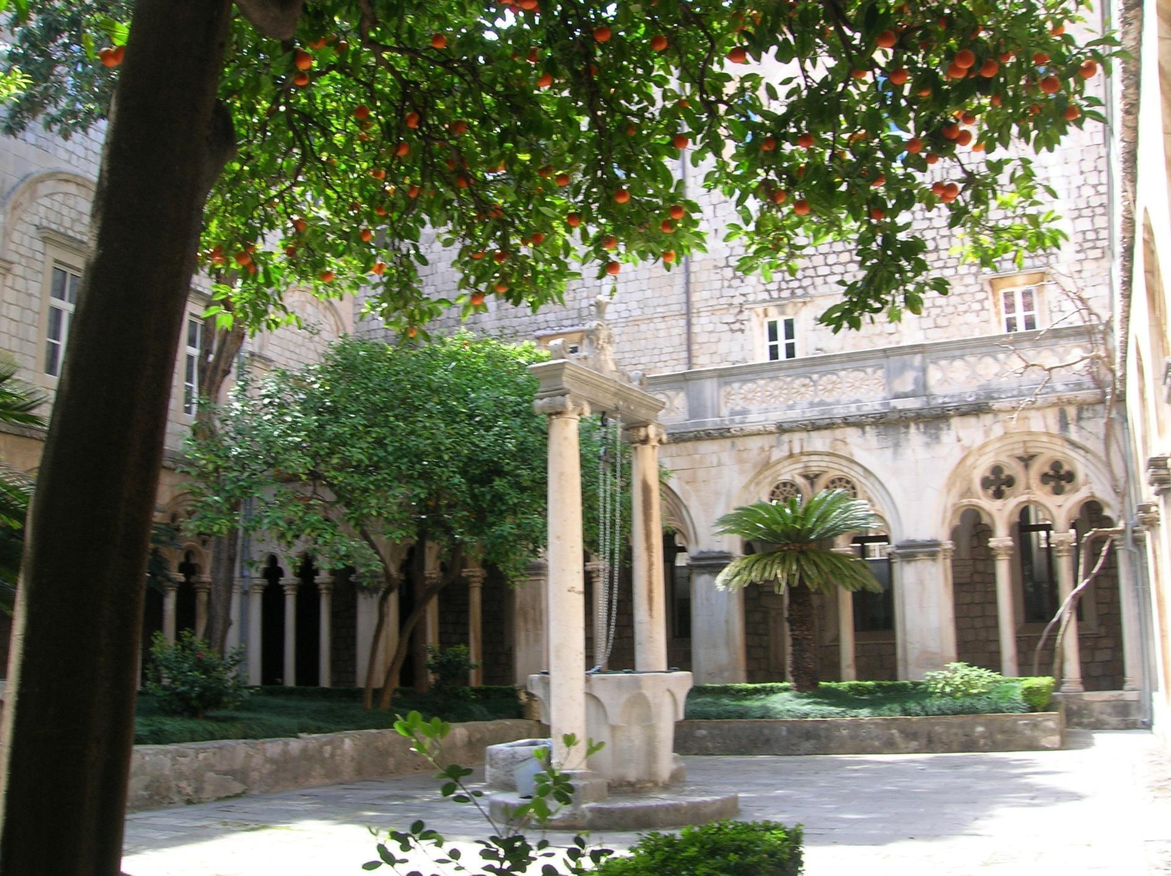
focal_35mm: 34
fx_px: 1149
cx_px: 586
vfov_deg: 41.7
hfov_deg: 54.0
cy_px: 438
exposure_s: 1/48.7
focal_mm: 5.7
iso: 50
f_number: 4.9
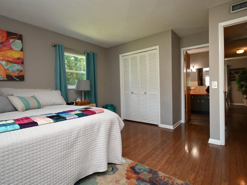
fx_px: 121
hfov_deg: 91.0
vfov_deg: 74.7
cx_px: 127
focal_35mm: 17
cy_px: 90
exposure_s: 1/60
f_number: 4.5
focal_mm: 10
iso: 560
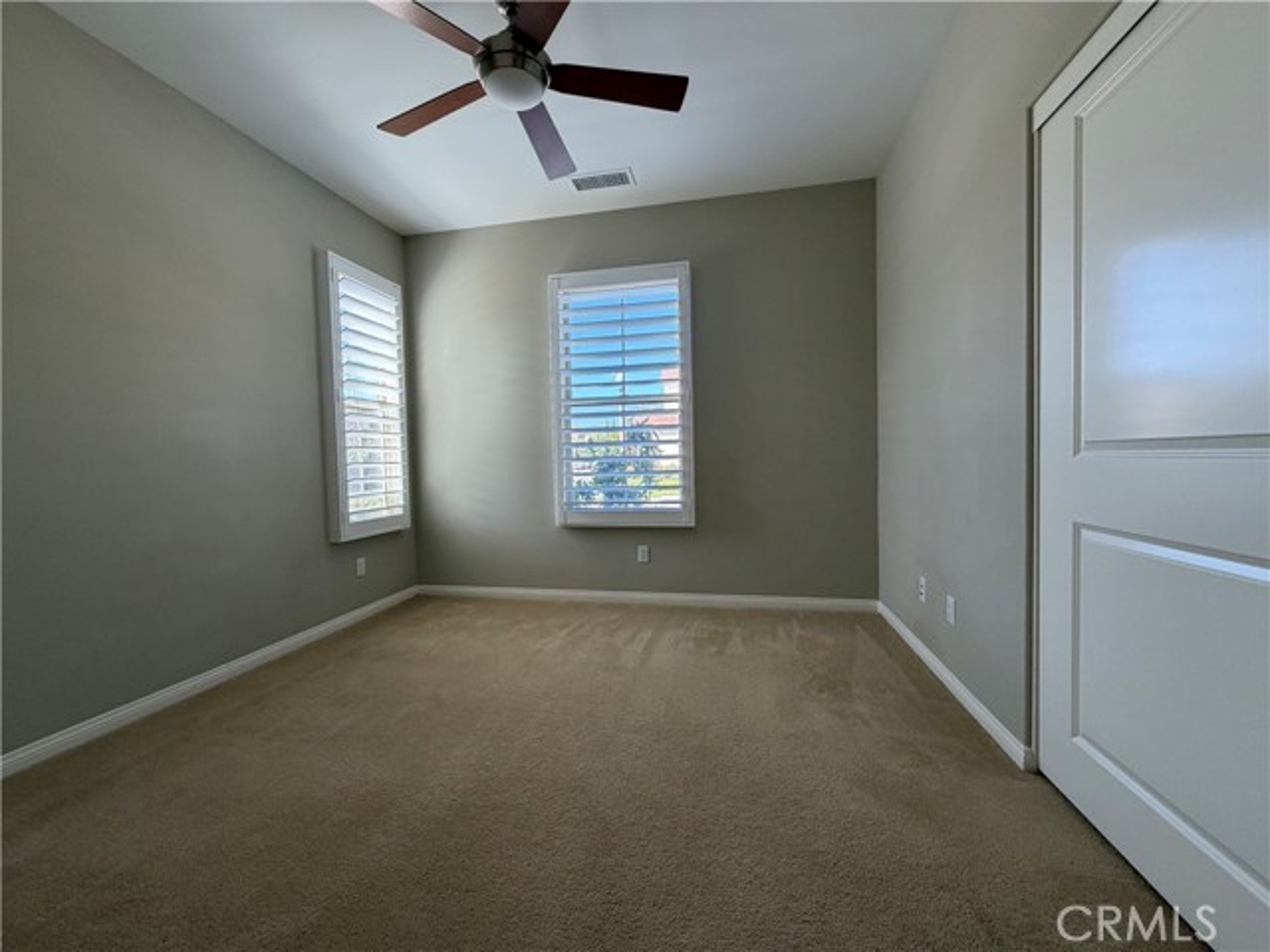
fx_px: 514
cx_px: 635
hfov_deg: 102.1
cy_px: 476
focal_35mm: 14
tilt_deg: -2.6
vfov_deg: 85.7
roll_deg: +1.9
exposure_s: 1/121
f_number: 2.2
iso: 160
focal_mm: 2.22
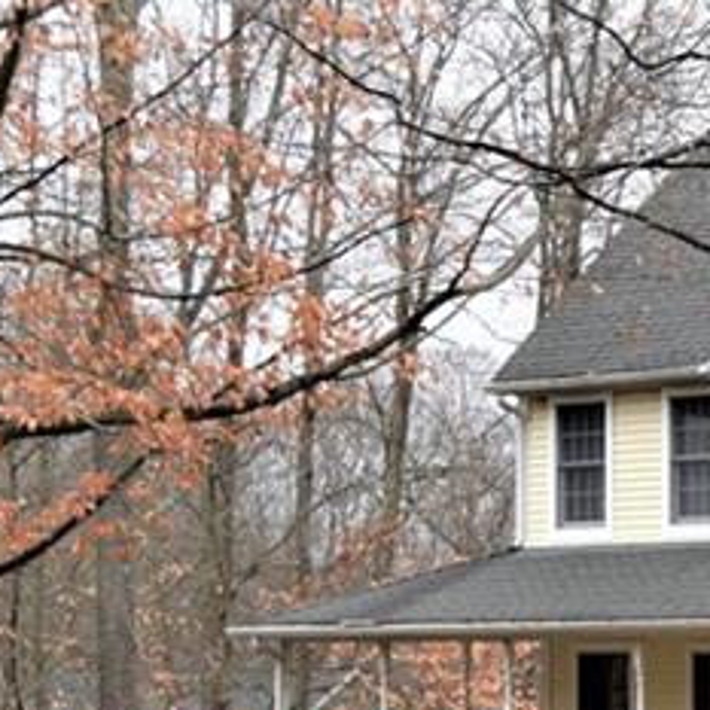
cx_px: 1344
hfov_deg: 9.5
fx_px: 4035
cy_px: 430
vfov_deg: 10.1
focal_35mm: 174
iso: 400
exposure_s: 1/125
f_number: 5.6
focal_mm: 31
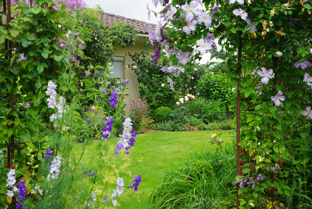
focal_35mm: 45
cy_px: 104
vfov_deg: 29.9
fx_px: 390
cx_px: 156
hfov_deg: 43.6
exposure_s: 1/160
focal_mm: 30
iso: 200
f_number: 5
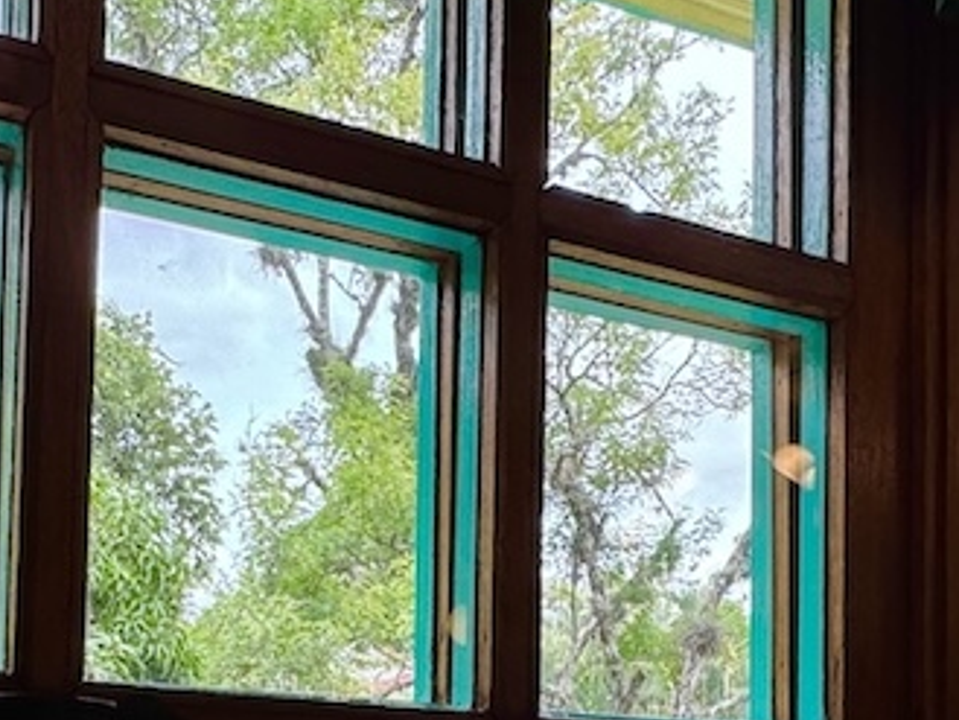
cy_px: 802
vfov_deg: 26.3
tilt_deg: +0.9
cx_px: 414
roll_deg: -0.9
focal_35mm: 51
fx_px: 1413
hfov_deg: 37.4
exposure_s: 1/156
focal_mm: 2.22
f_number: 2.2
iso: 40
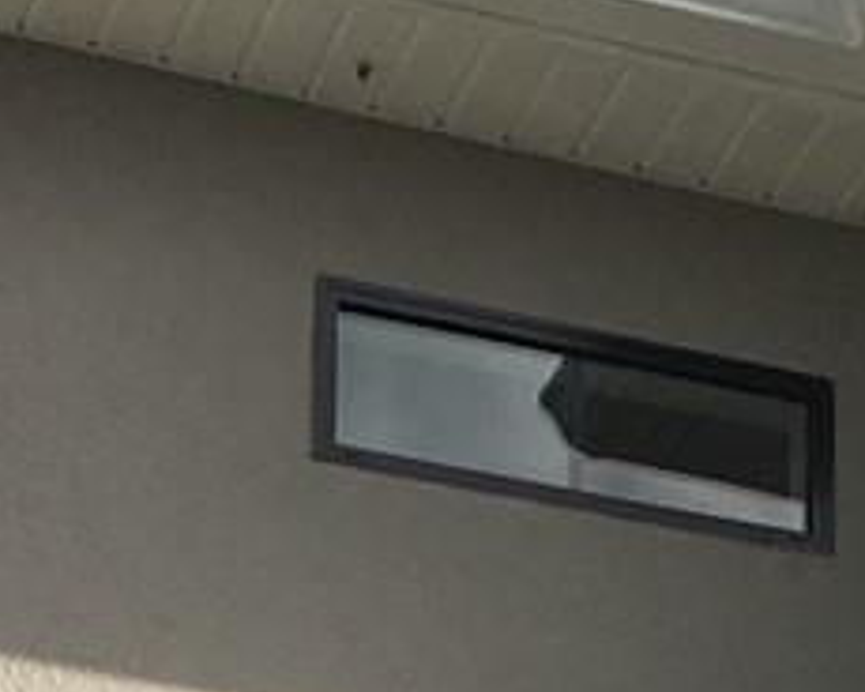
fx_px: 5043
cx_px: 1621
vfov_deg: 7.3
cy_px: 1726
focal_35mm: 197
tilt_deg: +11.6
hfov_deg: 9.3
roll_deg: +0.9
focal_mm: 4.15
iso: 25
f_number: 2.2
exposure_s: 1/2198
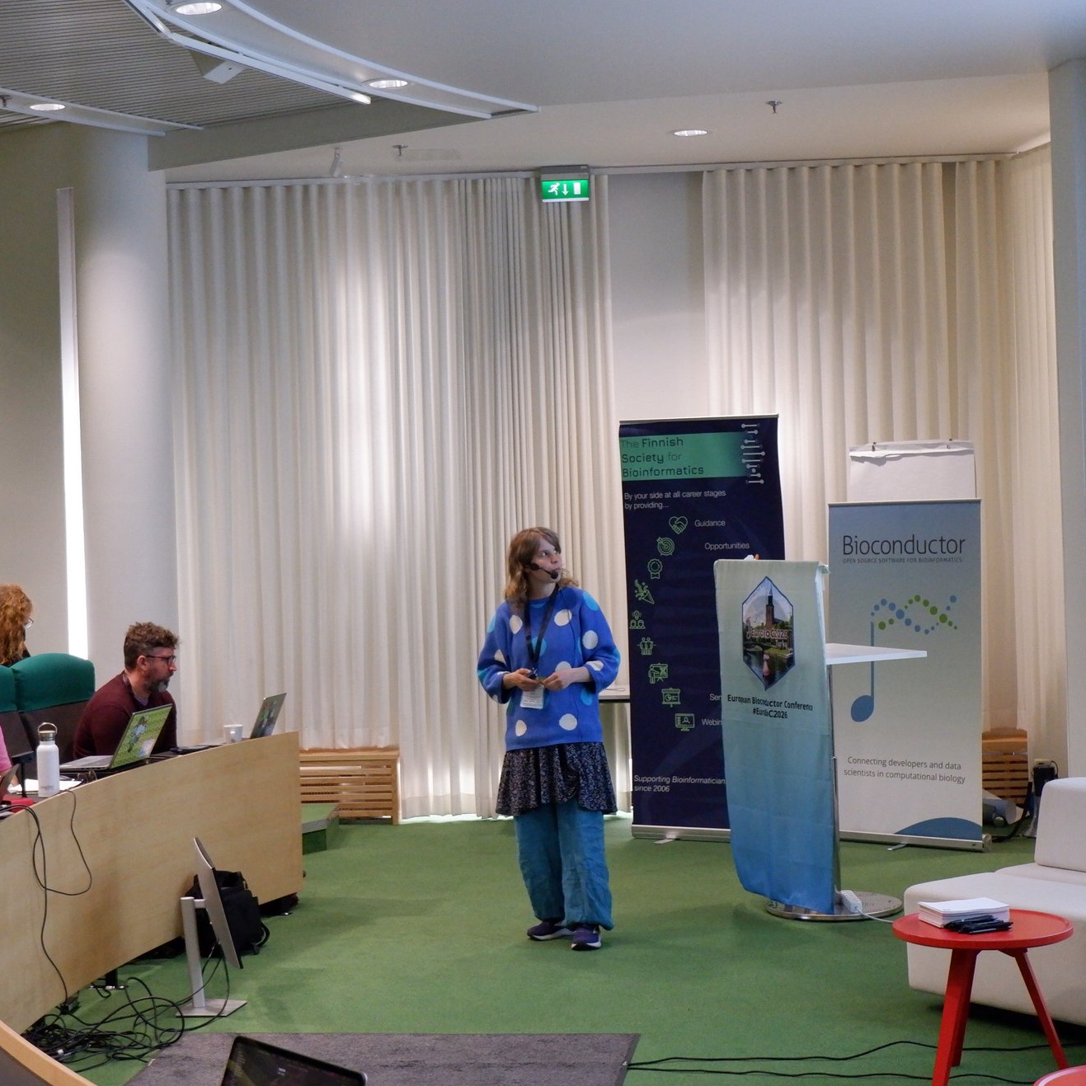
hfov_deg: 27.7
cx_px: 520
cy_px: 546
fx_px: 2201
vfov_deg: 27.7
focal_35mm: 62
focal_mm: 32.3
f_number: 4.9
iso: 4000
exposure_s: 1/180
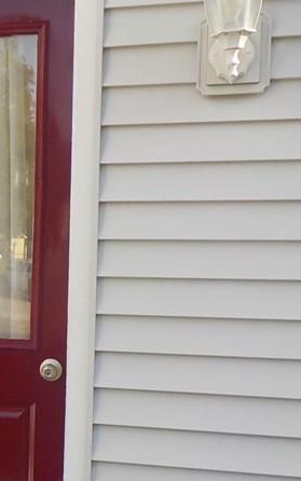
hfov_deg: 16.6
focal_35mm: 73
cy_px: 321
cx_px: -120
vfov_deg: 28.0
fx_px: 958
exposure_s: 1/400
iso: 125
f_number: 3.3
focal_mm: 4.1
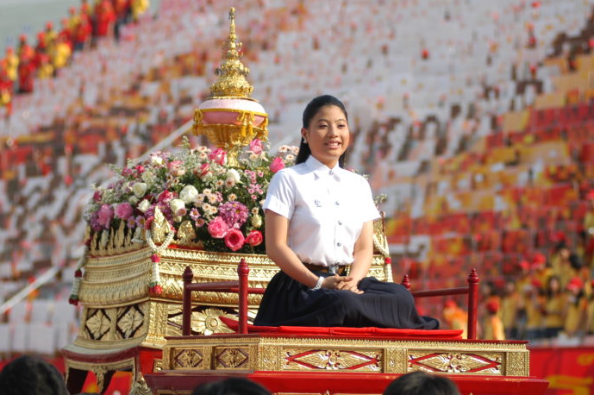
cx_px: 295
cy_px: 190
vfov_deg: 9.1
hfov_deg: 13.7
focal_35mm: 151
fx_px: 2481
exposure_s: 1/1600
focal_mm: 95
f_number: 2.8
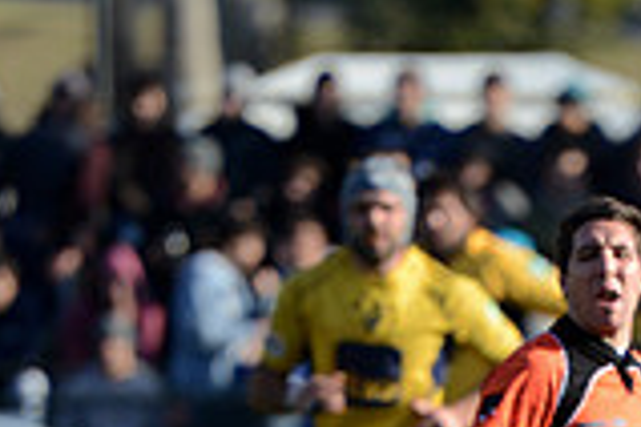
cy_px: 711
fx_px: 12641
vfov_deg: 1.9
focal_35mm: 710
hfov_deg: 2.9
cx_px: 641
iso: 250
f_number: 2.8
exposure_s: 1/1250
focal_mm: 195
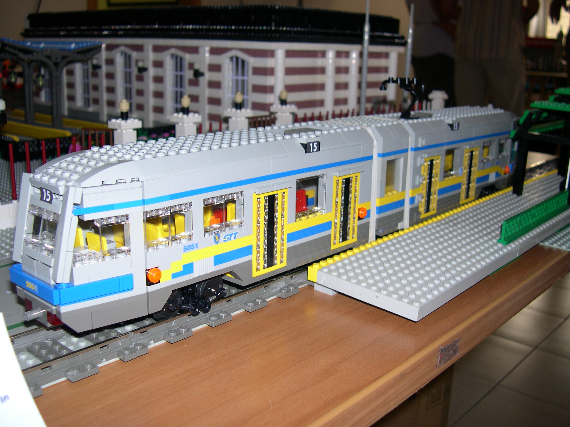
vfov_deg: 37.7
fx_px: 626
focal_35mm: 38
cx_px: 285
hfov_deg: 49.0
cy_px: 214
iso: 100
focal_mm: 8
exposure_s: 1/60
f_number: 2.8
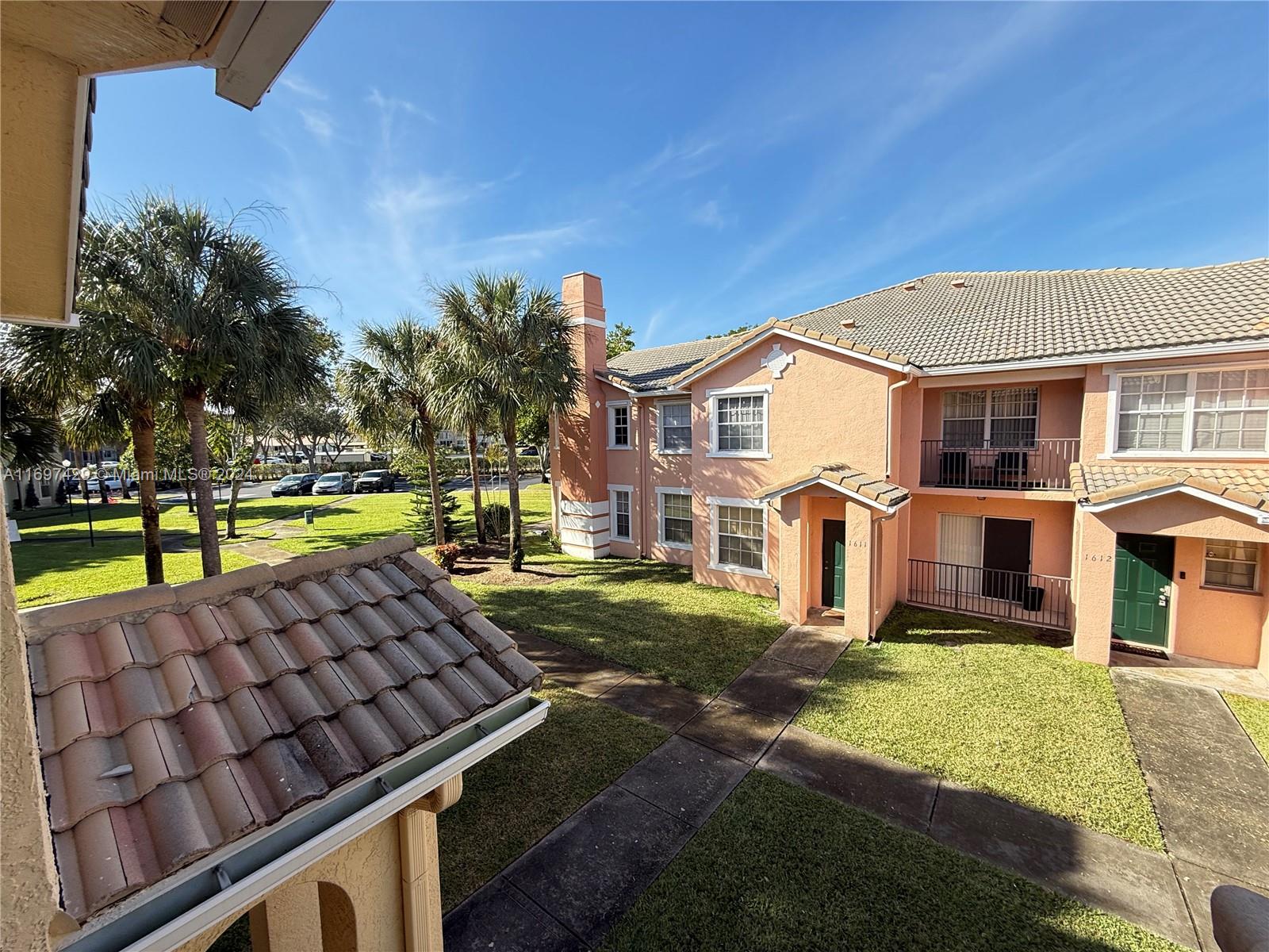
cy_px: 476
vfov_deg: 85.7
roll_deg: +1.3
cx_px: 634
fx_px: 513
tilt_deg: -4.2
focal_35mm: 14
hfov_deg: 102.1
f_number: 2.2
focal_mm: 2.22
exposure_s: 1/527
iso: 50
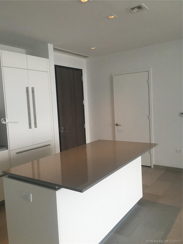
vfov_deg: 61.7
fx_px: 204
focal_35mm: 29
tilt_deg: -4.6
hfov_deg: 48.2
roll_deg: +2.9
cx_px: 92
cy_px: 122
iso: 25
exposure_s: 1/40
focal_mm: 4.15
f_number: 2.2
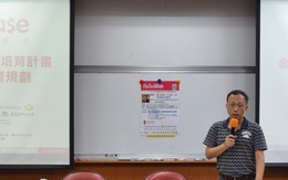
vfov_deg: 12.8
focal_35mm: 102
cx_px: 155
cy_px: 91
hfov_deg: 20.3
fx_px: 803
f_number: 4.5
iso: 800
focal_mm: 29
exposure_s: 1/80
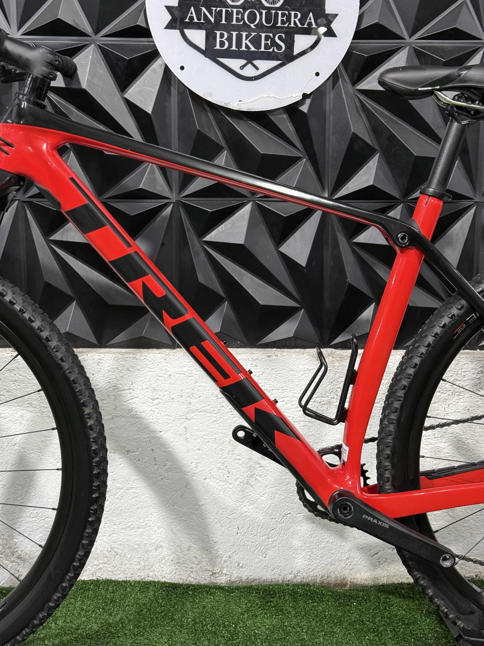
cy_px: 323
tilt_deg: -8.9
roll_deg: -0.7
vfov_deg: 39.7
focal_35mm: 48
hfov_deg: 30.3
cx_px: 242
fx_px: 895
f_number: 1.78
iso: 160
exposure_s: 1/60
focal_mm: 6.76
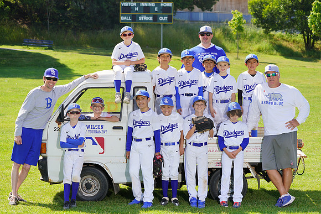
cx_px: 160
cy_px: 107
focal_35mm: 100
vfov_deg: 13.7
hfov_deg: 20.4
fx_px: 892
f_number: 6.3
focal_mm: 100
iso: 100
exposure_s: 1/250
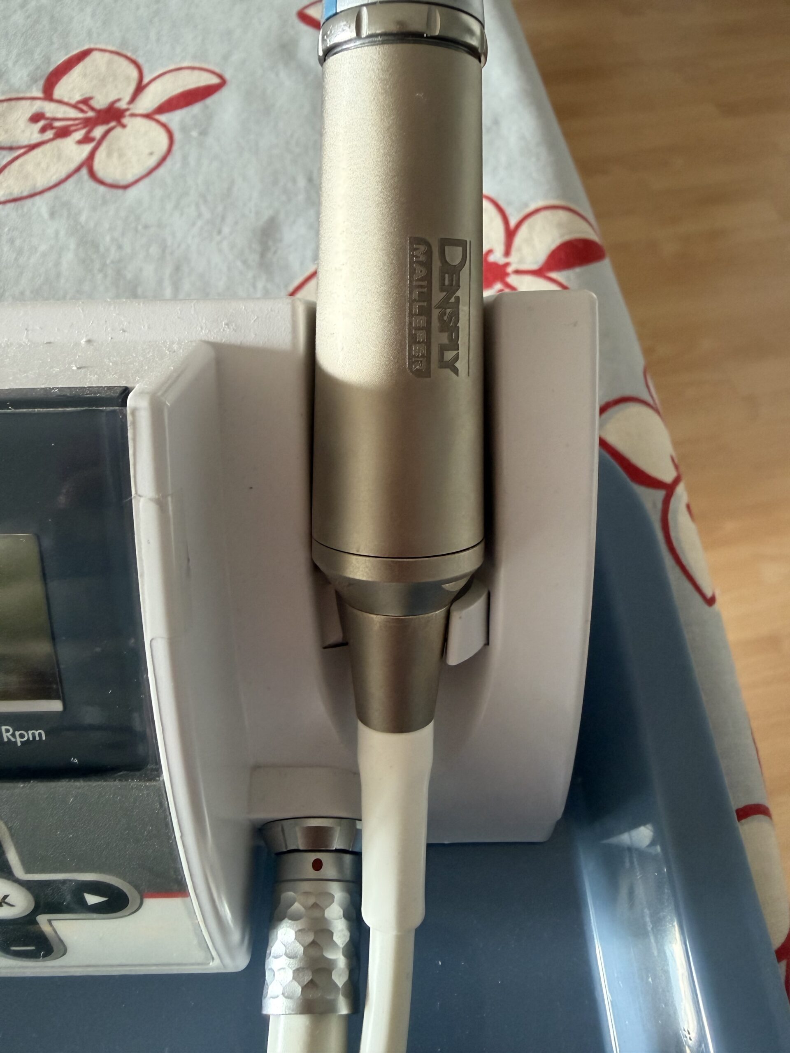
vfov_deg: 71.6
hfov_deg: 56.8
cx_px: 395
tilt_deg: -55.1
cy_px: 526
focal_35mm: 24
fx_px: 730
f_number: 2.2
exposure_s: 1/63
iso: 320
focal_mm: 2.22
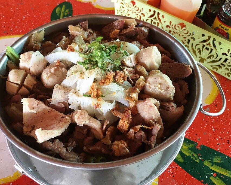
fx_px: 219
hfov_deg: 55.6
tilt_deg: -49.2
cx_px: 104
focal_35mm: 32
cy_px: 91
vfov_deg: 45.8
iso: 40
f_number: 2.2
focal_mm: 4.15
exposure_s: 1/17
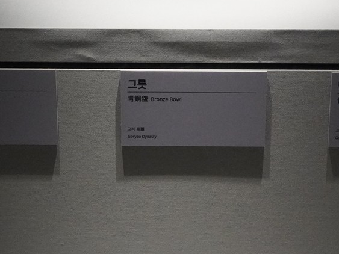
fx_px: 1204
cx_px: 188
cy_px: 142
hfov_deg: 16.0
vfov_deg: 12.0
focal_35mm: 123
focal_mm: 36
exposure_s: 1/100
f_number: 10
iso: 8000
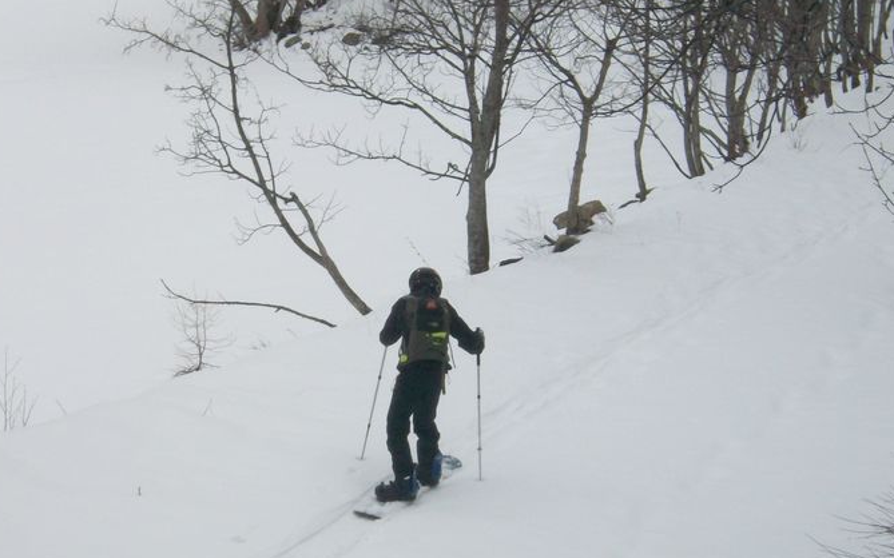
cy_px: 347
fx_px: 2534
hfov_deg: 20.0
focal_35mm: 104
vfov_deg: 12.6
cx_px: 430
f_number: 8.9
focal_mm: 13.7
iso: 80
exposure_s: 1/400
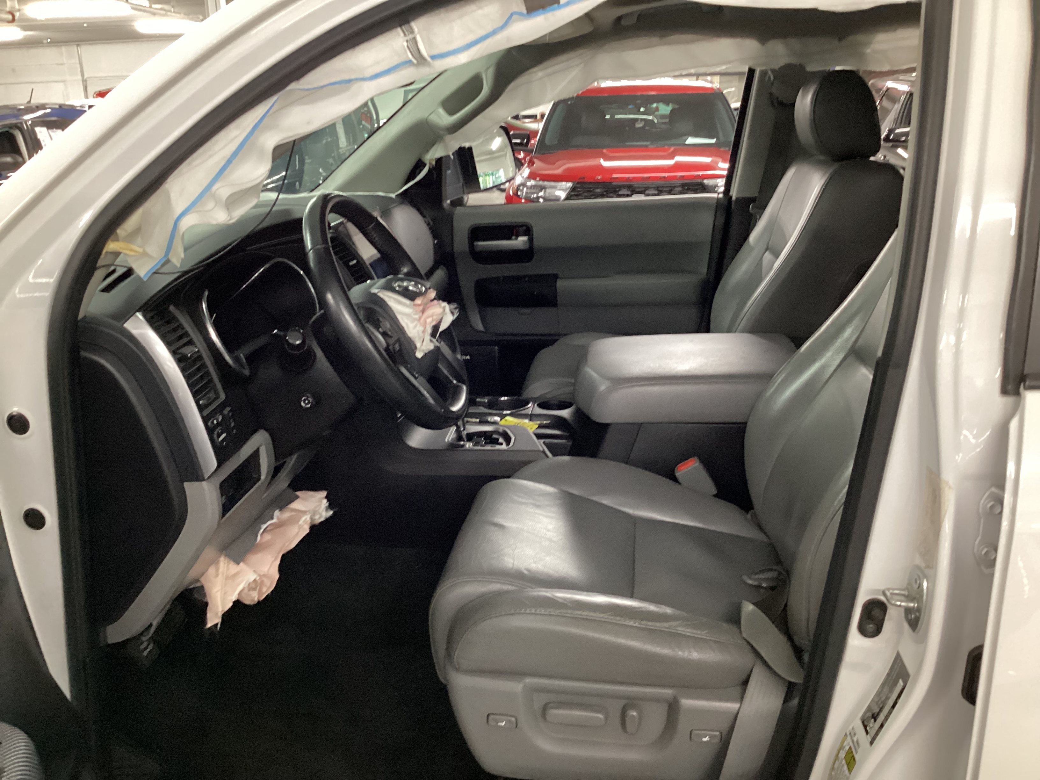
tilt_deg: -18.3
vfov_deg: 45.4
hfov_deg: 58.4
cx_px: 520
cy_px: 390
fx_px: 931
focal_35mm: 31
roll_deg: +1.7
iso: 400
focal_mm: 3.3
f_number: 2.4
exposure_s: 1/25
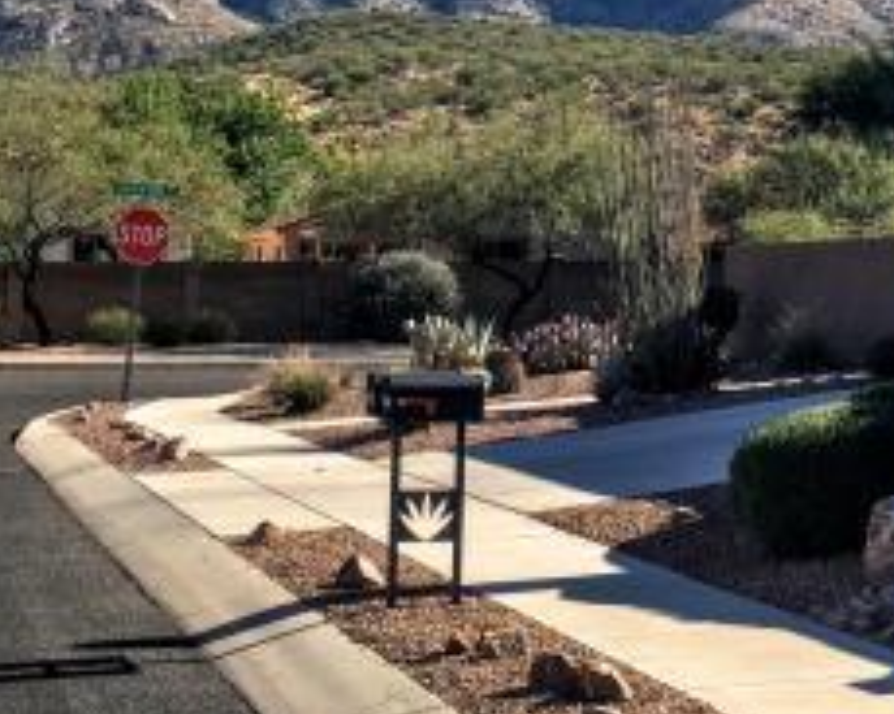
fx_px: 2089
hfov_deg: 24.1
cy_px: -78
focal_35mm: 79
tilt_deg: +9.3
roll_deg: +0.6
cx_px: 515
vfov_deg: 18.6
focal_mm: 4.15
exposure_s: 1/1183
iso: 25
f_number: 2.2
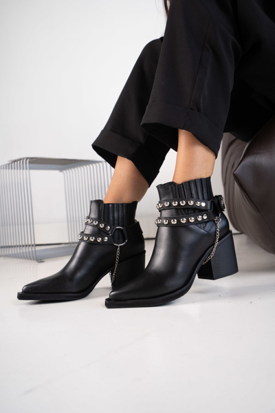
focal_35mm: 32
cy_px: 206
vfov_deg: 58.7
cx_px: 138
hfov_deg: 41.1
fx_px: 367
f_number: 5
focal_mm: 32
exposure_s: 1/125
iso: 160
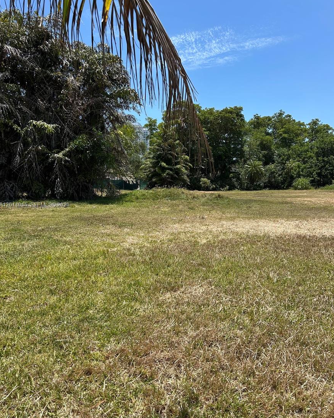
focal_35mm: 28
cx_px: 171
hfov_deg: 51.5
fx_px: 346
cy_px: 205
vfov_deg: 62.2
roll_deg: -2.0
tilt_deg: -4.8
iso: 50
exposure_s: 1/3704
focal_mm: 5.7
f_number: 1.5
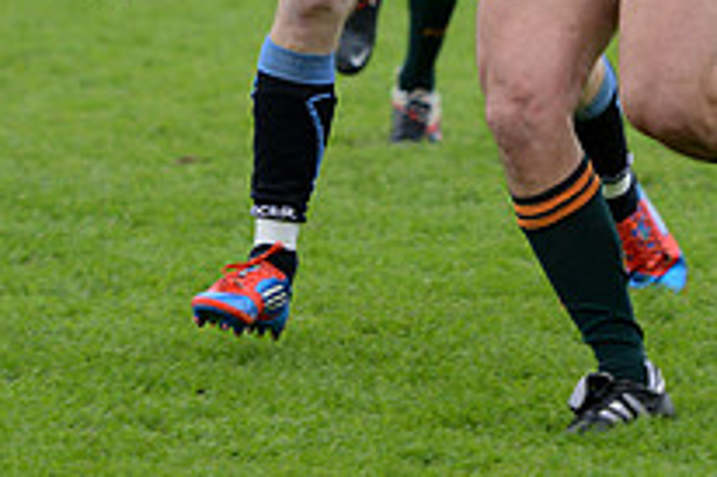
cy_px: -179
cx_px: 365
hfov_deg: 5.4
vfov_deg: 3.6
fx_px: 7562
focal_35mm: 380
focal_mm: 135
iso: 800
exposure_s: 1/500
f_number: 2.8
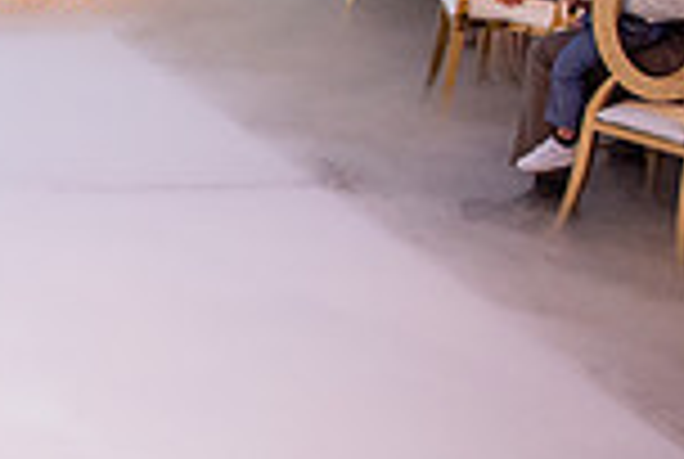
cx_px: -562
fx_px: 1809
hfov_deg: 17.3
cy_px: 128
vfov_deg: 14.4
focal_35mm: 95
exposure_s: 1/125
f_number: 3.2
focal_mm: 24
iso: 1000
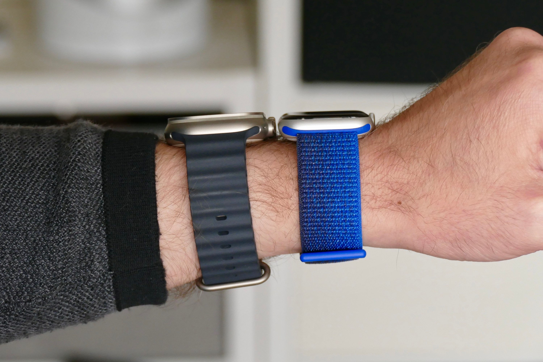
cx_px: 272
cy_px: 181
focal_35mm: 139
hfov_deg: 14.8
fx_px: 2096
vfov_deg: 9.9
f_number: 3.9
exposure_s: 1/80
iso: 800
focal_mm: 50.69
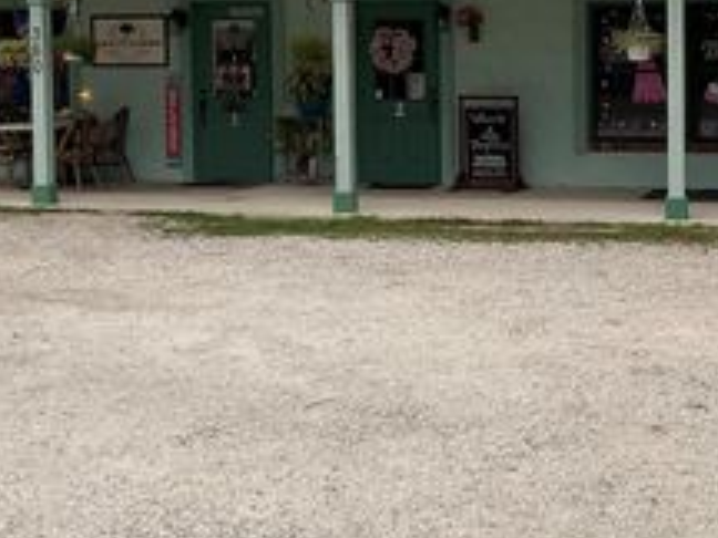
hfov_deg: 28.3
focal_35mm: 67
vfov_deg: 21.8
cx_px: 578
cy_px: 141
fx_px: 1390
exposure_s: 1/214
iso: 16
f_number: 1.8
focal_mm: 3
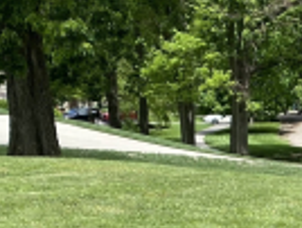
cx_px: 490
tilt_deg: -17.3
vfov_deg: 10.7
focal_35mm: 129
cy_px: 422
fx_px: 1127
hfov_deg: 14.0
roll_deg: +2.0
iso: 32
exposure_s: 1/1135
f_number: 1.8
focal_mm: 4.25
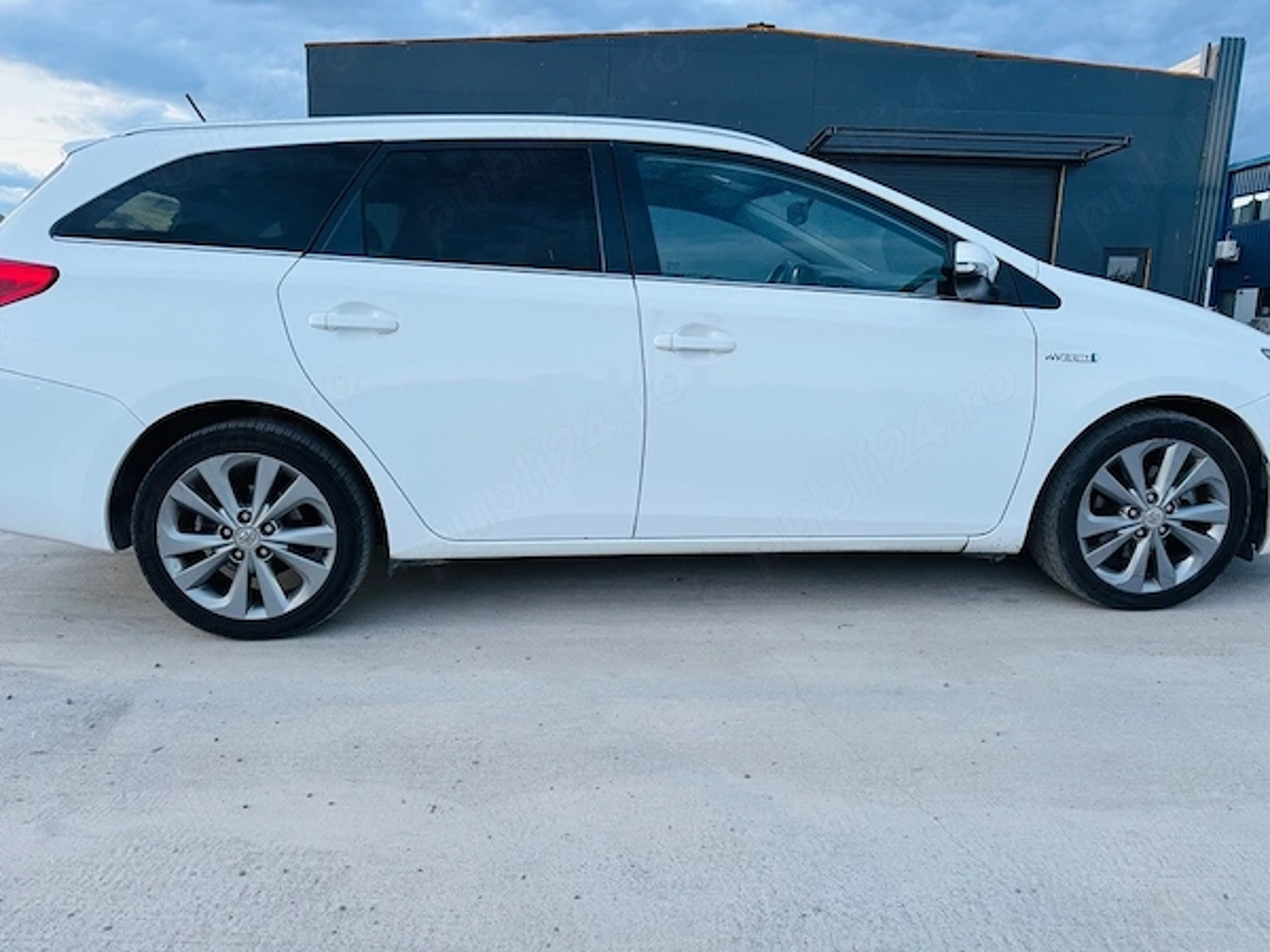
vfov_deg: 56.8
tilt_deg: -8.6
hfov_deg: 71.6
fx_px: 881
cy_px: 476
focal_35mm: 24
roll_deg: -1.8
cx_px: 635
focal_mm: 6.76
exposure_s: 1/50
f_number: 1.78
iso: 200
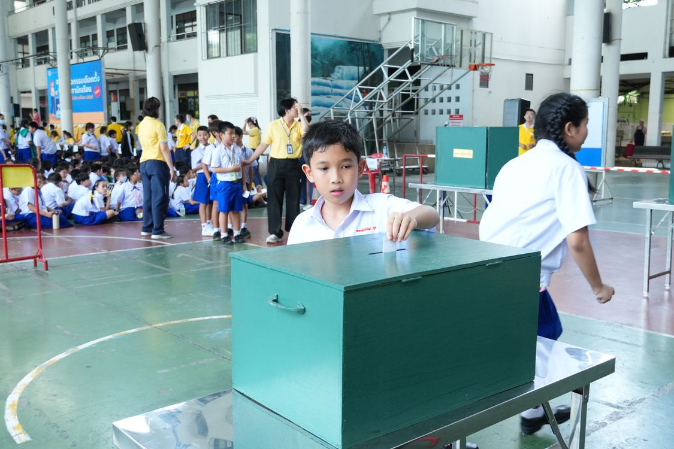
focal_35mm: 38
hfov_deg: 51.3
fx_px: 702
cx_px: 337
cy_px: 224
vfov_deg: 35.5
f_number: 4.5
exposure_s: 1/250
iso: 1250
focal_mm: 25
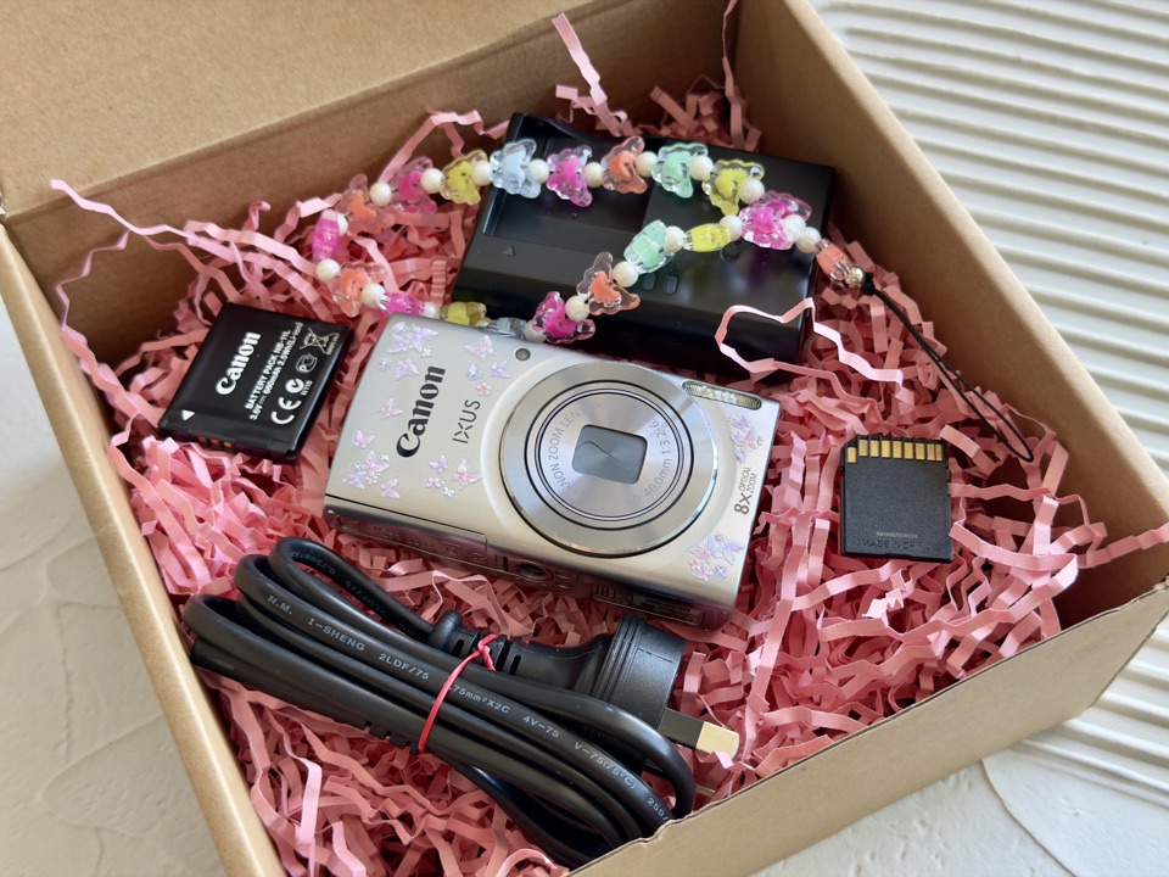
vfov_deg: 30.3
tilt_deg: -60.4
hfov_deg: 39.7
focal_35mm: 48
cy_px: 438
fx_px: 1621
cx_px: 584
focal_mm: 6.76
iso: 100
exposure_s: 1/121
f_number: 1.78
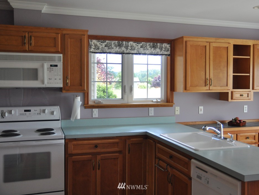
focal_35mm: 40
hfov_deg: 46.8
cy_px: 97
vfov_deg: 36.0
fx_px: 299
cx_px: 133
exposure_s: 1/800
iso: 800
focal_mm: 24
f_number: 3.2
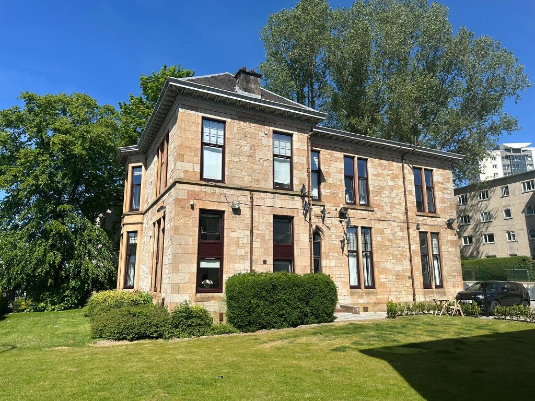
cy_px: 200
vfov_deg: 56.8
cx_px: 268
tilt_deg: +11.4
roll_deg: +0.0
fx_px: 371
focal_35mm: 24
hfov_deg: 71.6
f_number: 1.78
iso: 80
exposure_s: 1/4762
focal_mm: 6.86
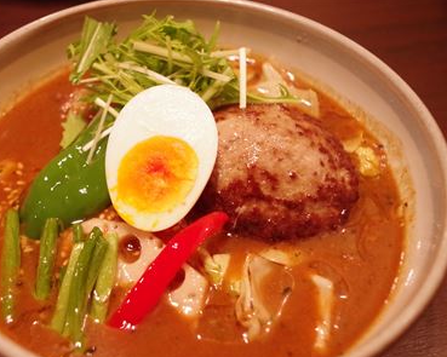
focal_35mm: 46
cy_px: 192
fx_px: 605
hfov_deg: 40.3
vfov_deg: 32.9
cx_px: 164
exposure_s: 1/50
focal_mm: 24.38
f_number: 4
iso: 3200
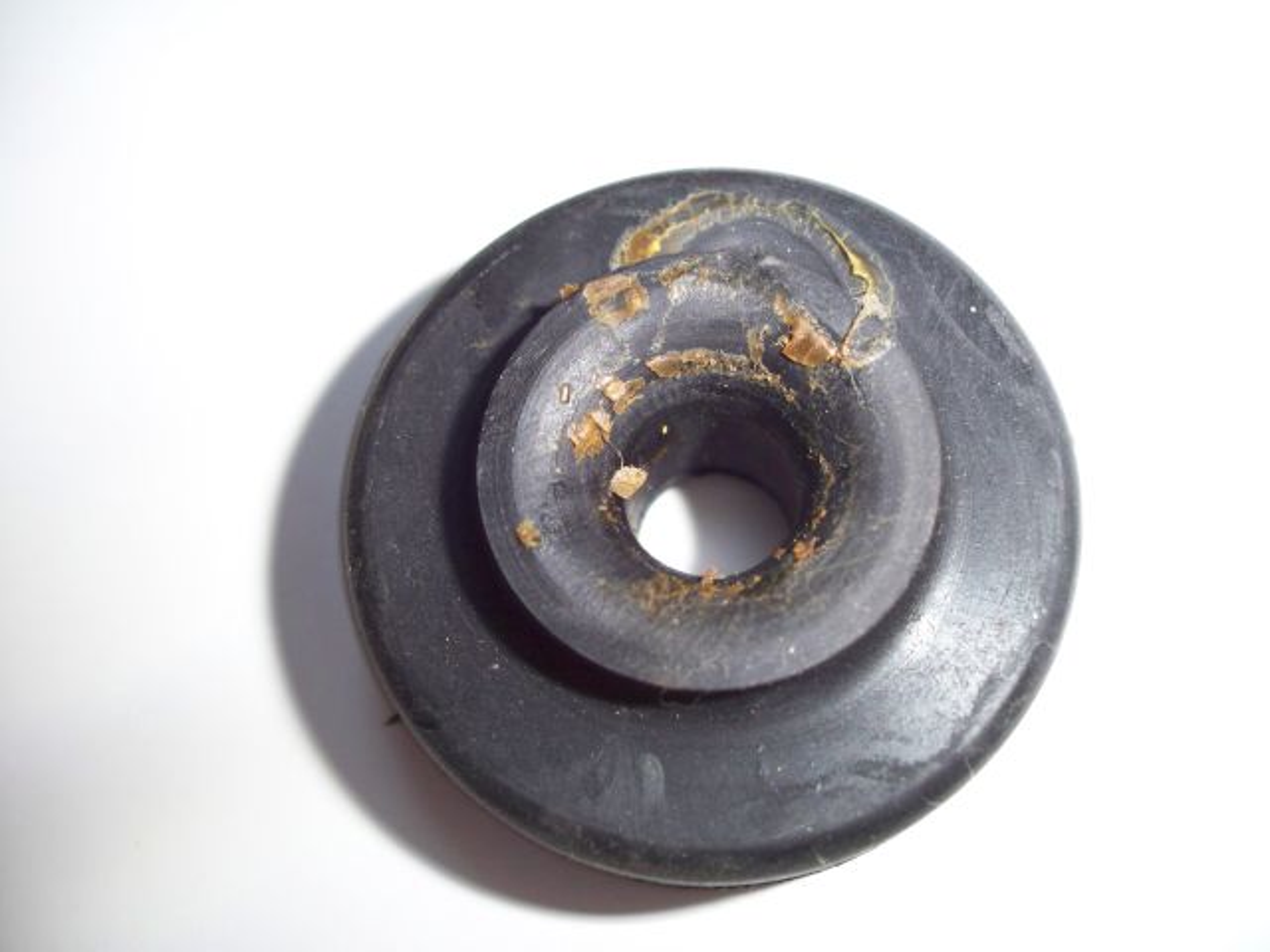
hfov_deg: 50.1
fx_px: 1357
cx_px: 635
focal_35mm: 37
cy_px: 476
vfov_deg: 38.7
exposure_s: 1/30
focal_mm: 7.9
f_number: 3.4
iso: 200
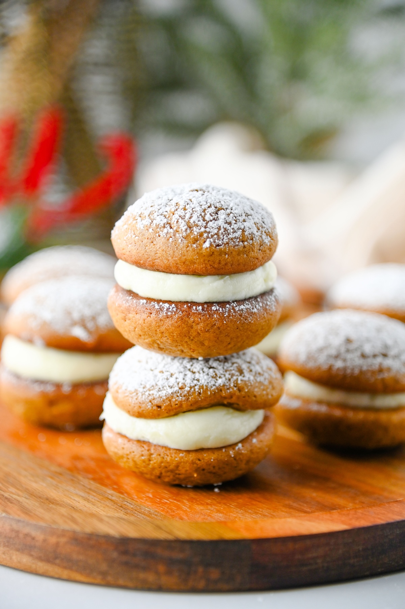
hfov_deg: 13.7
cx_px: 202
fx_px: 1690
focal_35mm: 100
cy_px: 304
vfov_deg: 20.4
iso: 640
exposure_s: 1/125
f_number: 4
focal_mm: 100
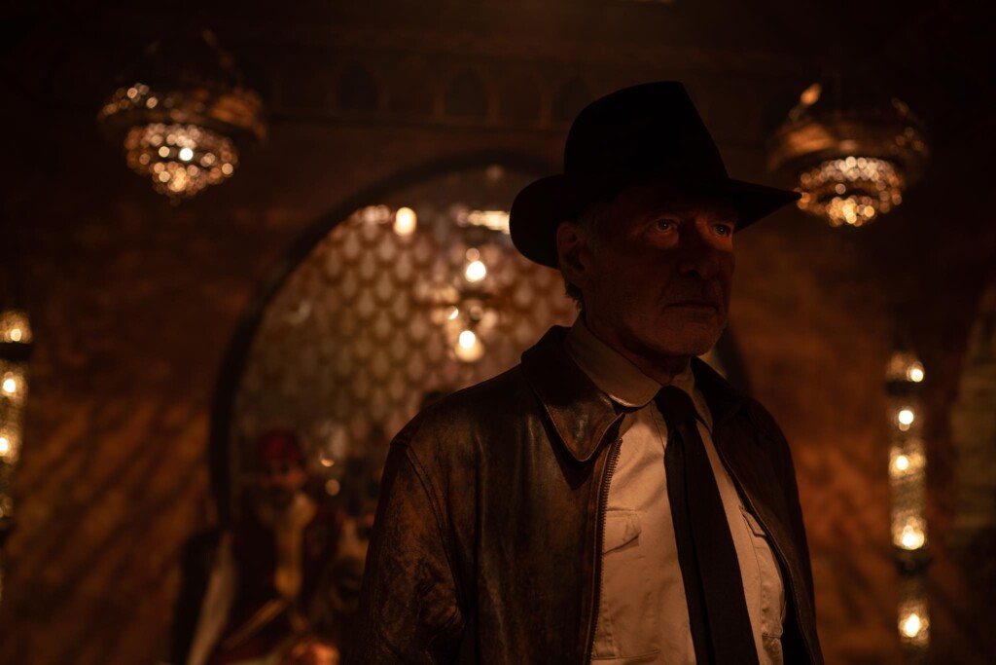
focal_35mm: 35
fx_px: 968
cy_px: 332
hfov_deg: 54.4
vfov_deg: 37.9
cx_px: 498
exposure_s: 1/80
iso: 320
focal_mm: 35
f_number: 2
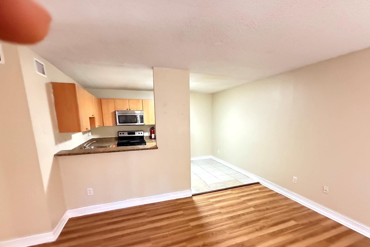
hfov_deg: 93.1
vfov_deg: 69.5
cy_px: 152
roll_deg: +1.7
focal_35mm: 17
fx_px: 175
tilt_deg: -9.9
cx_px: 198
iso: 1250
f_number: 2.2
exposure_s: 1/60
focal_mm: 2.22
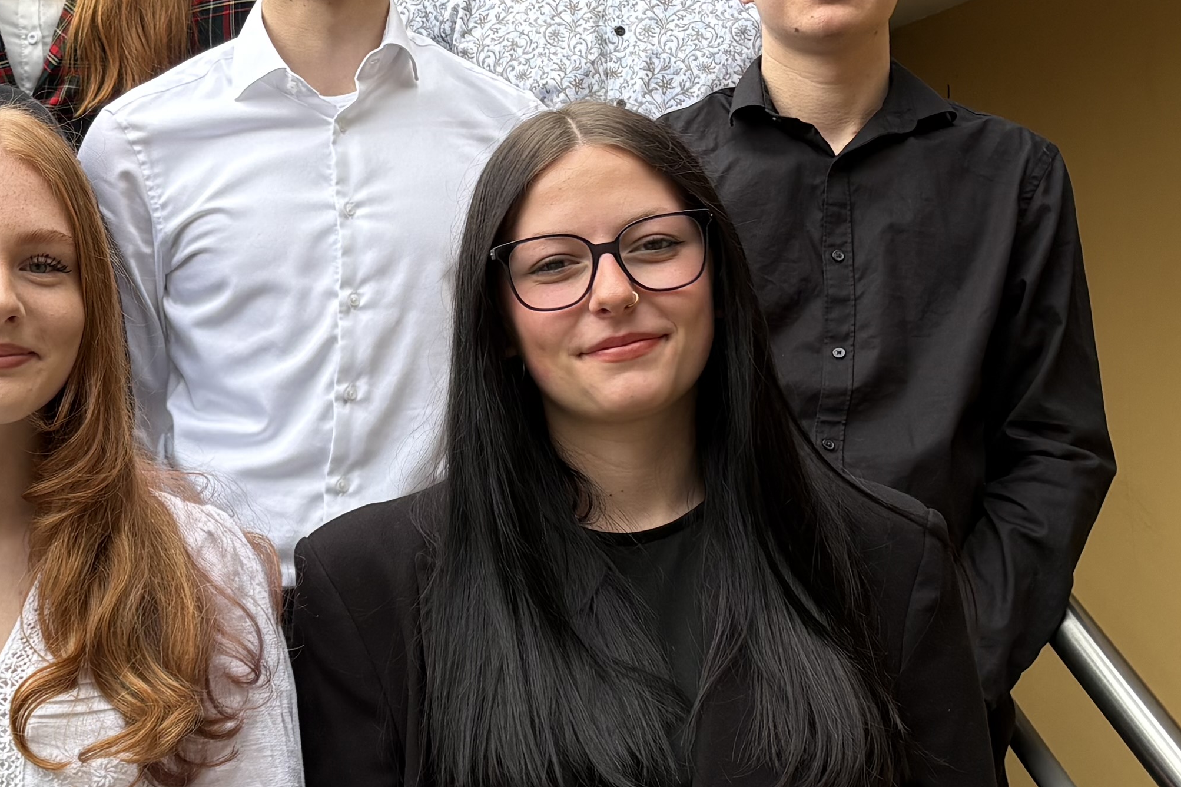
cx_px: -40
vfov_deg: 17.7
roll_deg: -0.2
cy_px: 269
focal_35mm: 77
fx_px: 2526
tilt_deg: +3.8
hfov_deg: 24.9
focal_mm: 5.96
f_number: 1.6
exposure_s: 1/148
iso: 40
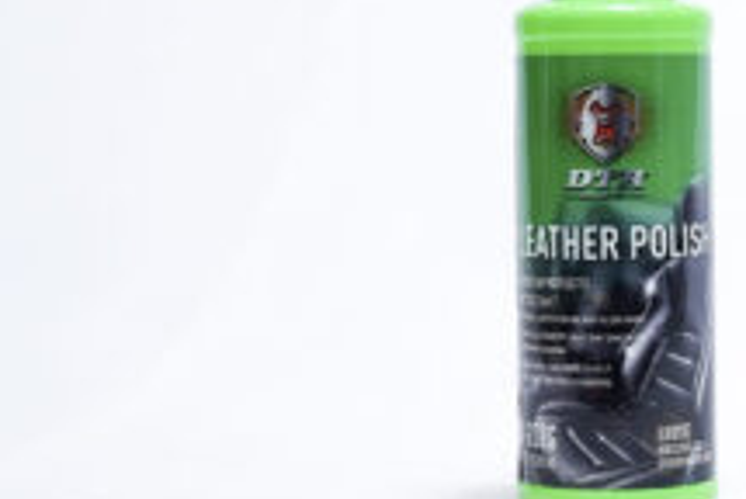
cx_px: 659
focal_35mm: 140
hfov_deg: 14.5
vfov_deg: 9.8
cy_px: 126
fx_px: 2905
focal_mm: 70
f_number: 8
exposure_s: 1/250
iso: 3200
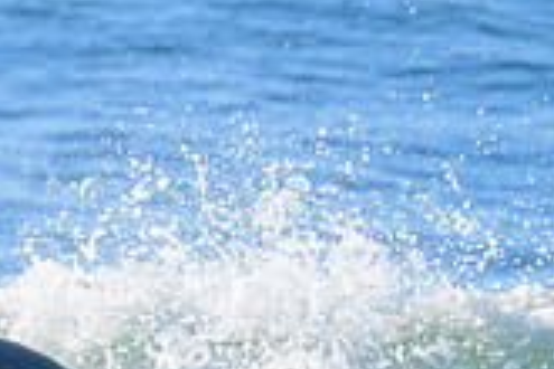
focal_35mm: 3338
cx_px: -122
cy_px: 416
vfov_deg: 0.4
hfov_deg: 0.6
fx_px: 51364
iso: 1100
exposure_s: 1/2000
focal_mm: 800
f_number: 11
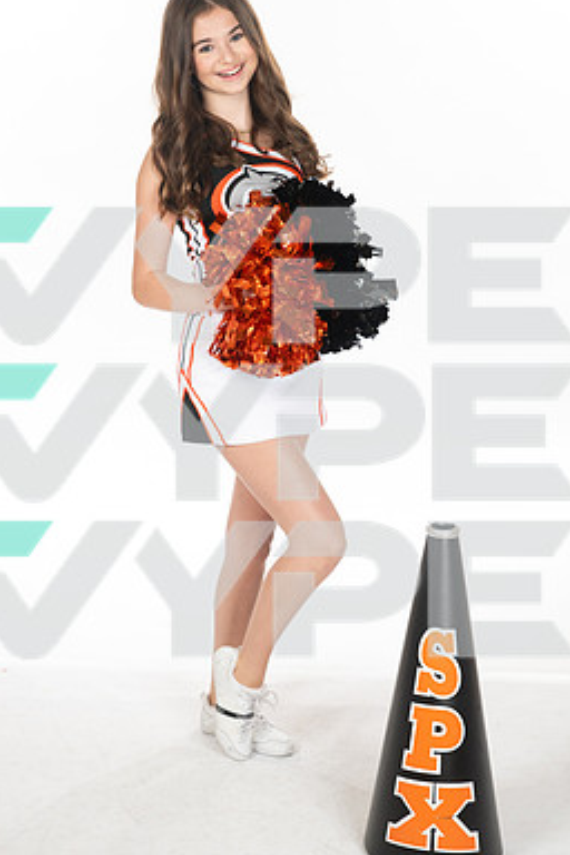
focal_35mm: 68
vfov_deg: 29.7
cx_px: 252
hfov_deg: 20.0
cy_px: 434
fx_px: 1615
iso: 800
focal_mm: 58
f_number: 8
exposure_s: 1/320
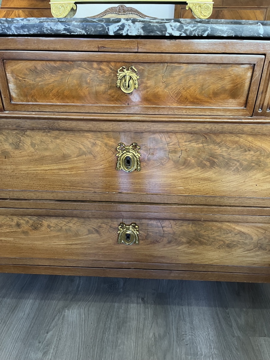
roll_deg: +0.4
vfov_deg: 67.3
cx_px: 135
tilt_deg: -31.0
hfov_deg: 53.1
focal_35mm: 26
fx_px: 270
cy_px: 180
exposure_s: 1/60
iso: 200
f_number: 1.6
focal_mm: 5.1
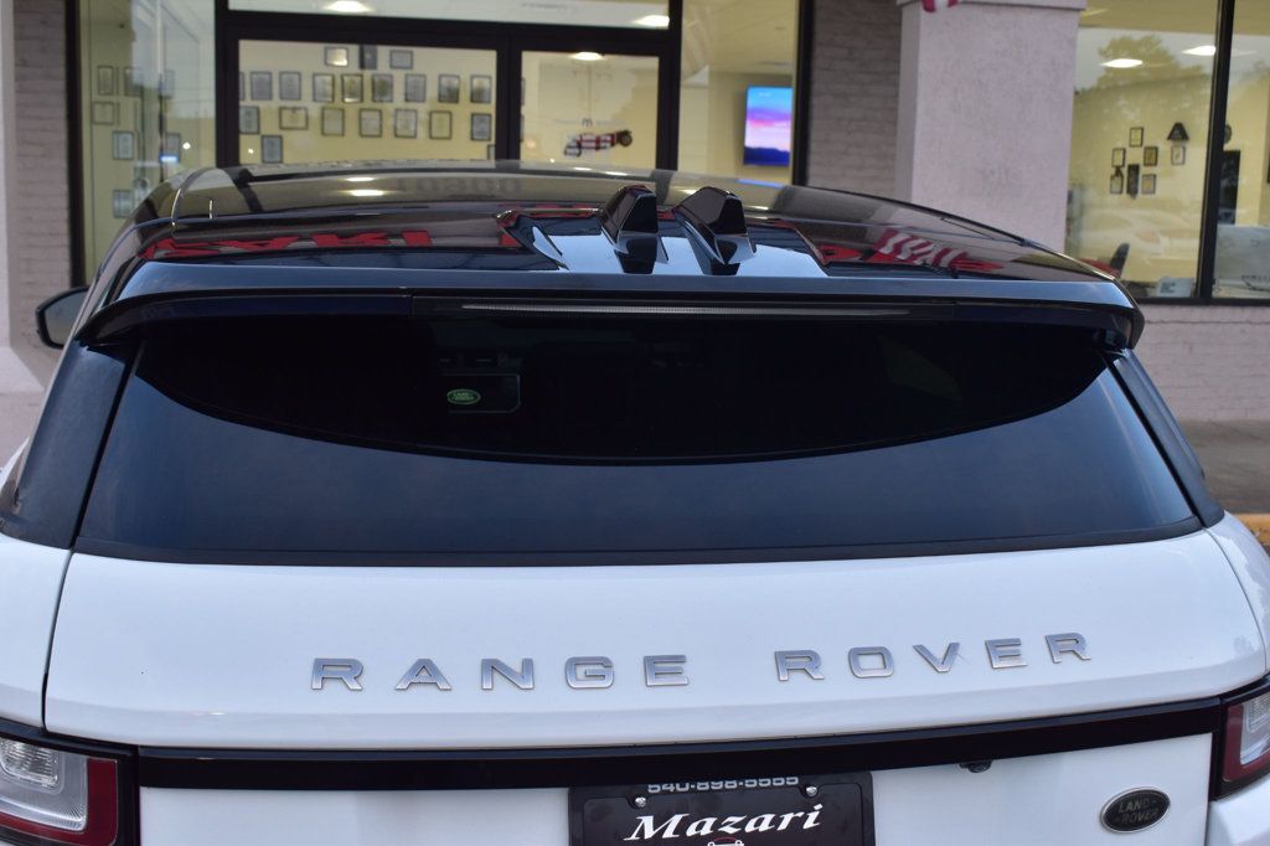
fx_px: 1481
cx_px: 635
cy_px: 423
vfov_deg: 31.9
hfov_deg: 46.4
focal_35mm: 42
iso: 400
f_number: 8
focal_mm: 28
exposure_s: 1/50
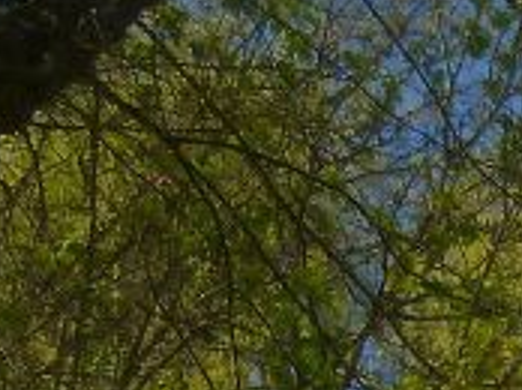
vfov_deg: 7.0
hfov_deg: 9.8
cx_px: 1152
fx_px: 2771
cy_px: 1287
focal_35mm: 184
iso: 100
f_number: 3.1
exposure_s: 1/1300
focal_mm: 4.5
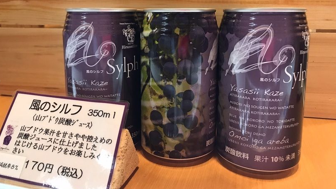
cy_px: 65
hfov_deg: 62.6
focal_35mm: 31
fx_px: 276
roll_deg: +0.3
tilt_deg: -10.0
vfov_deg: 37.4
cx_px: 167
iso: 80
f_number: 1.8
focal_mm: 3.99
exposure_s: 1/15
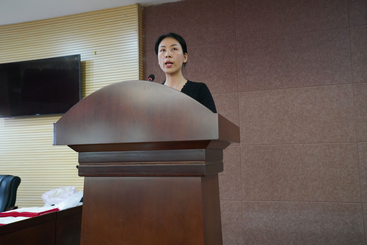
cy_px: 122
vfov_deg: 38.9
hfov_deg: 55.8
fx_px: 347
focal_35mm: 34
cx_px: 184
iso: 6400
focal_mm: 34
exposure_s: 1/160
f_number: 4
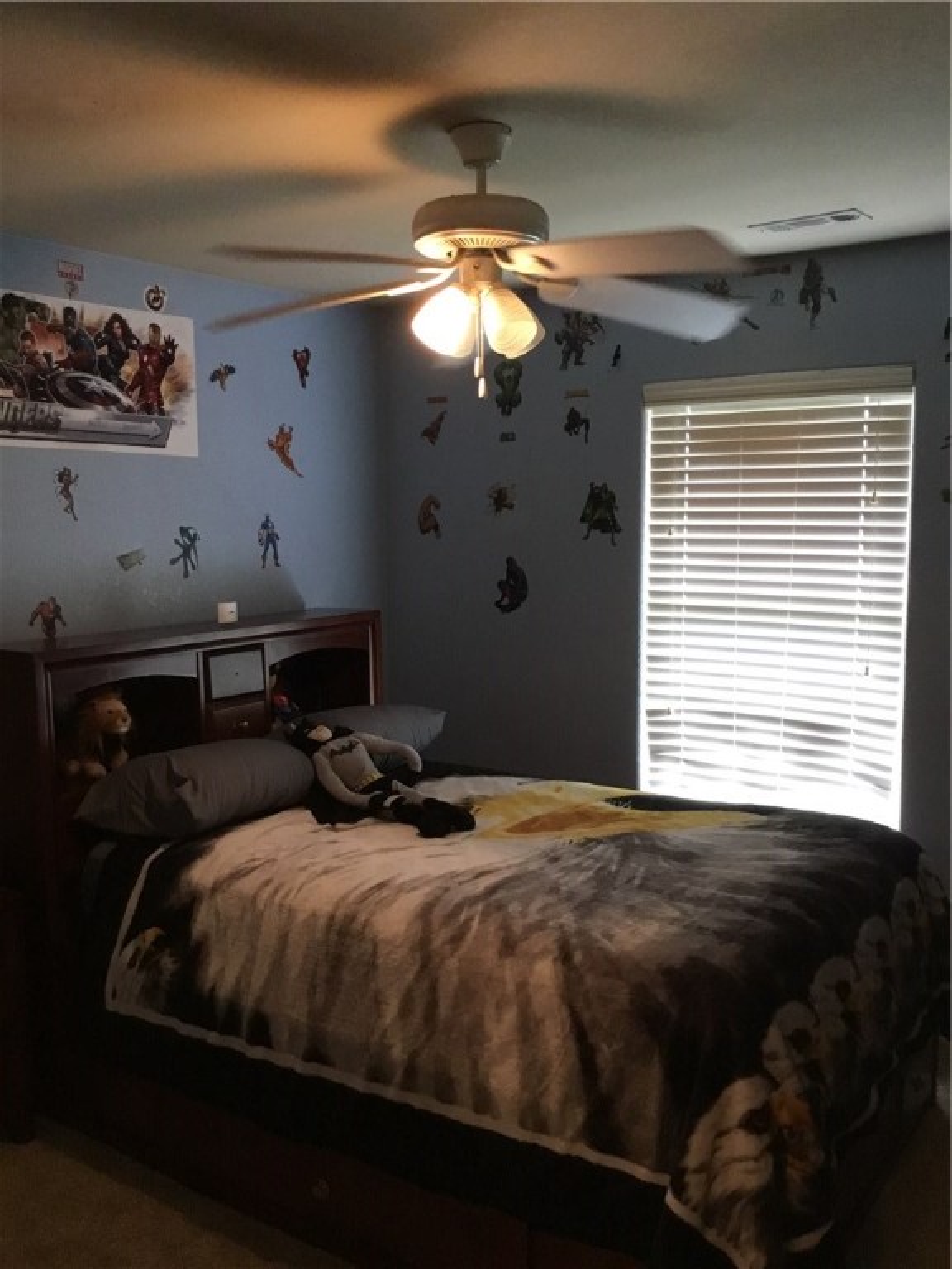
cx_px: 476
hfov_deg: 45.4
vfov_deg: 58.4
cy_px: 634
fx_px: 1137
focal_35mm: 31
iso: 200
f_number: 2.4
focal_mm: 3.3
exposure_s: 1/30
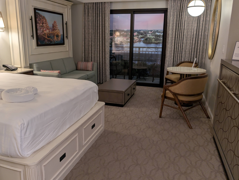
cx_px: 113
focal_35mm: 28
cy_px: 82
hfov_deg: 63.3
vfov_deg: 49.8
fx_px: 194
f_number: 1.68
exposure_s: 1/120
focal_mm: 6.9
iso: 282
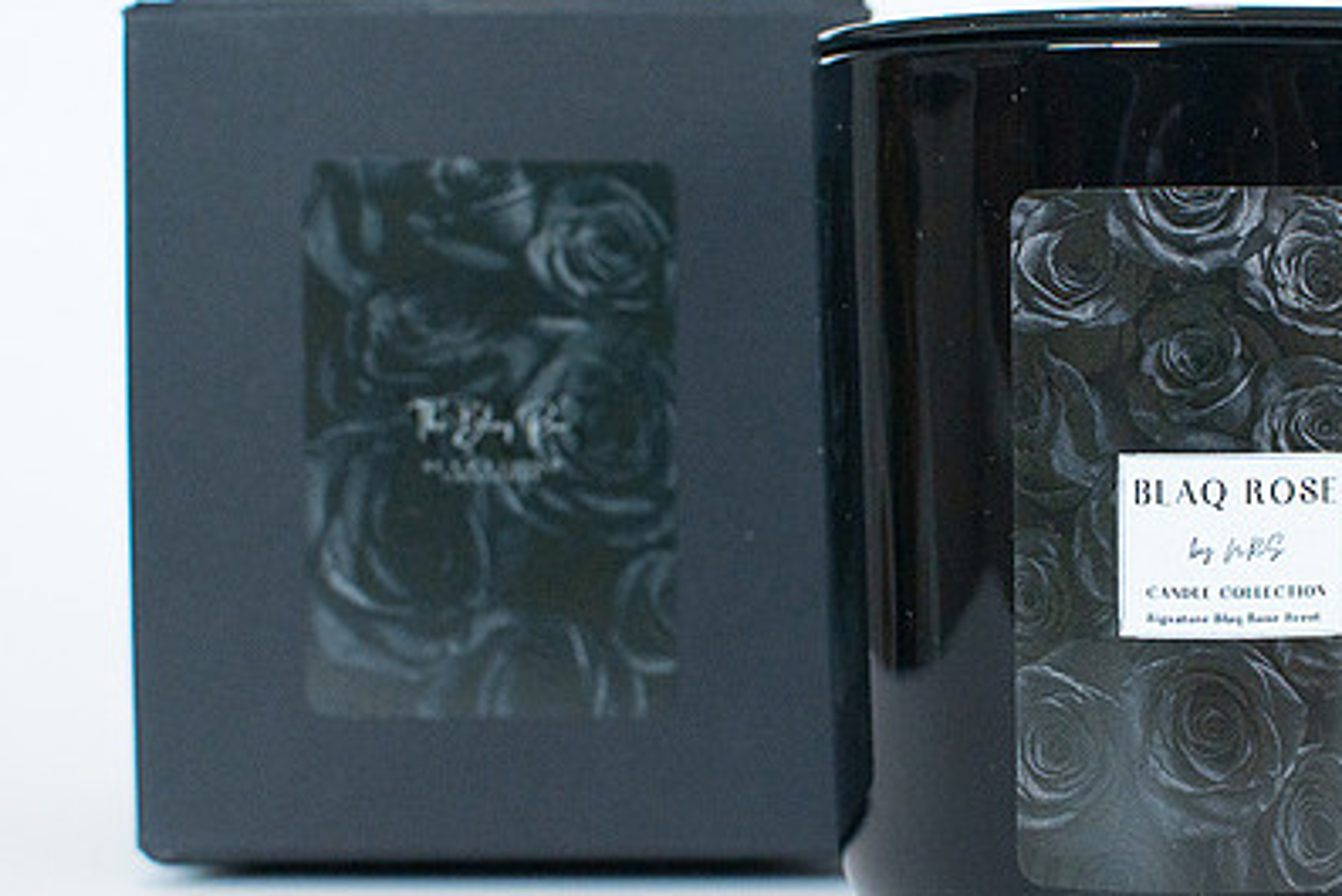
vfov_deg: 16.9
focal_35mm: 81
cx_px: 976
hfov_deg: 24.8
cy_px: 503
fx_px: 3020
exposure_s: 1/200
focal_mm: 35
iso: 400
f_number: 6.3
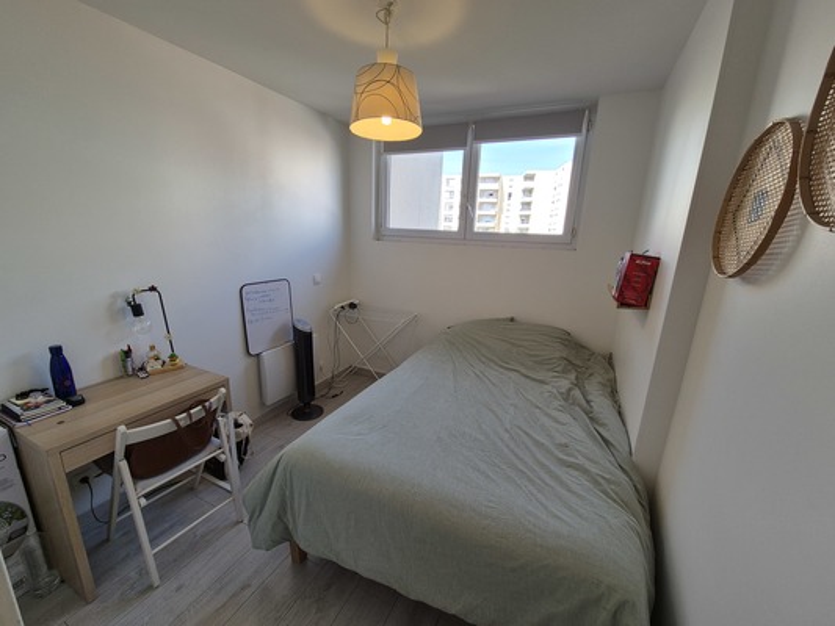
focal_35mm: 13
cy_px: 313
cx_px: 418
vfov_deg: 89.9
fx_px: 314
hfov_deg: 106.2
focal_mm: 2.2
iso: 50
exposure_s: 1/170
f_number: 2.2
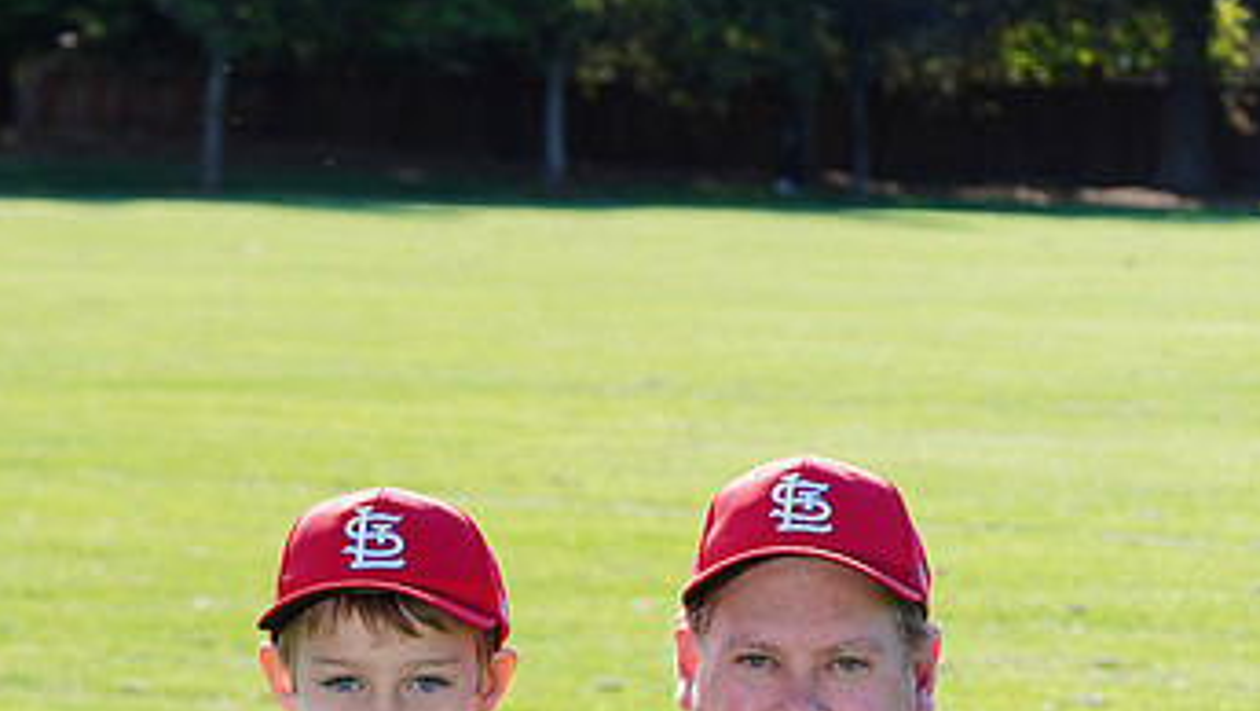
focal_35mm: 203
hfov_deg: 10.6
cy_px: 1052
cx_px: 698
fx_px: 6786
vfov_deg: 5.9
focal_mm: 115
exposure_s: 1/200
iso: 200
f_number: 9
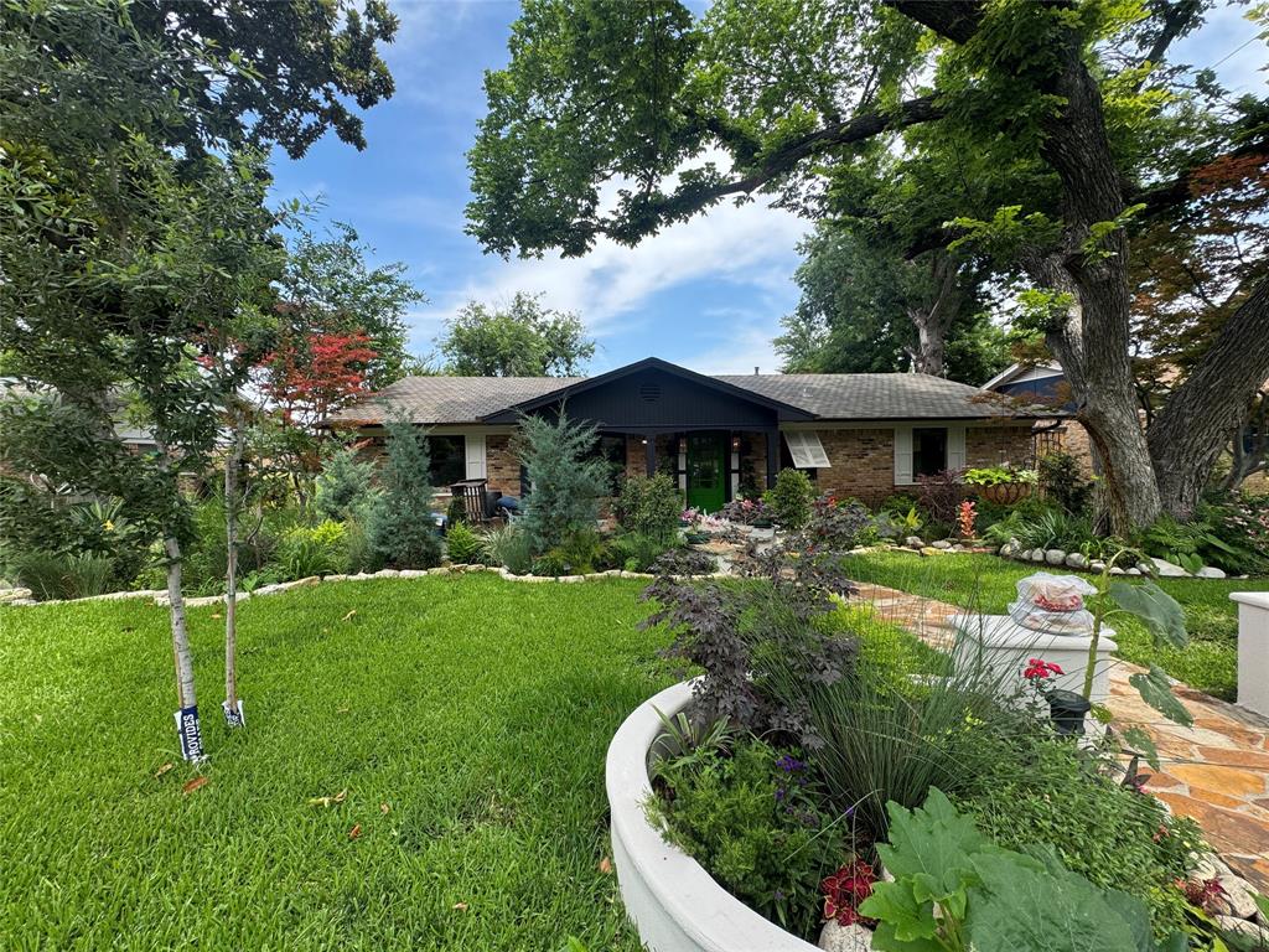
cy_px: 476
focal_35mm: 14
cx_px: 634
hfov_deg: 102.1
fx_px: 513
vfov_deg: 85.7
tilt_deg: -2.8
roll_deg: +1.2
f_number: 2.2
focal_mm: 2.22
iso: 40
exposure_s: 1/495
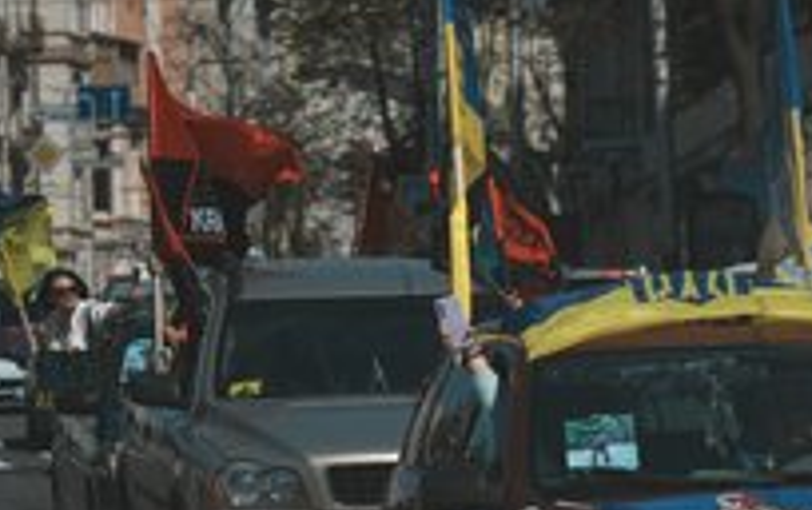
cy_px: 299
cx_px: 557
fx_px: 6846
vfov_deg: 4.3
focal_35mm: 309
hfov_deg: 6.8
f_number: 5.6
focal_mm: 155
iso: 100
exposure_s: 1/10000
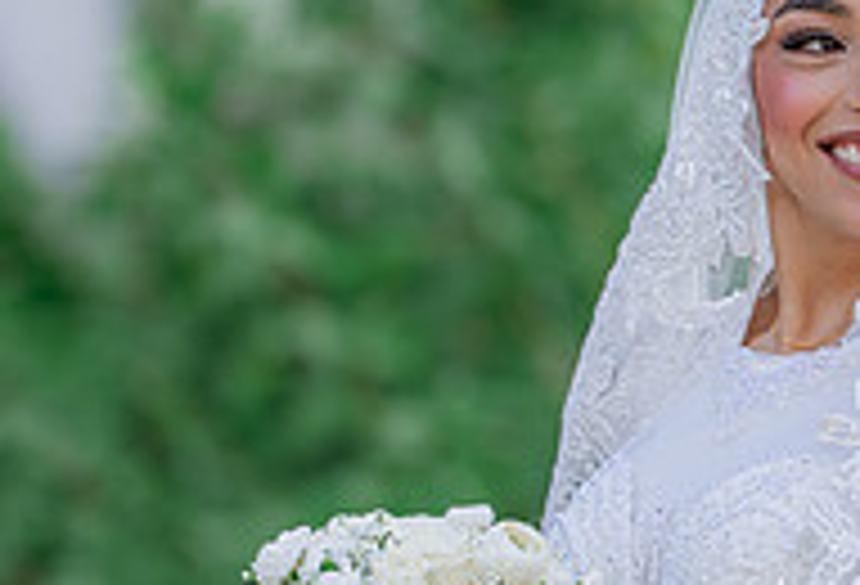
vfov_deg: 2.7
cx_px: 1136
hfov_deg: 4.0
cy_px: 457
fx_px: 12310
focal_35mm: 512
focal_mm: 150
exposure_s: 1/640
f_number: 2.5
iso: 100
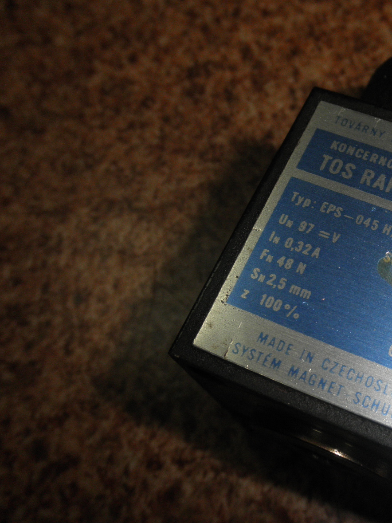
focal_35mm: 38
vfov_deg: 49.0
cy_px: 264
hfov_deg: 36.1
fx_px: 574
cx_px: 327
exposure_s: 1/30
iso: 100
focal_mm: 5
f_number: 8.5
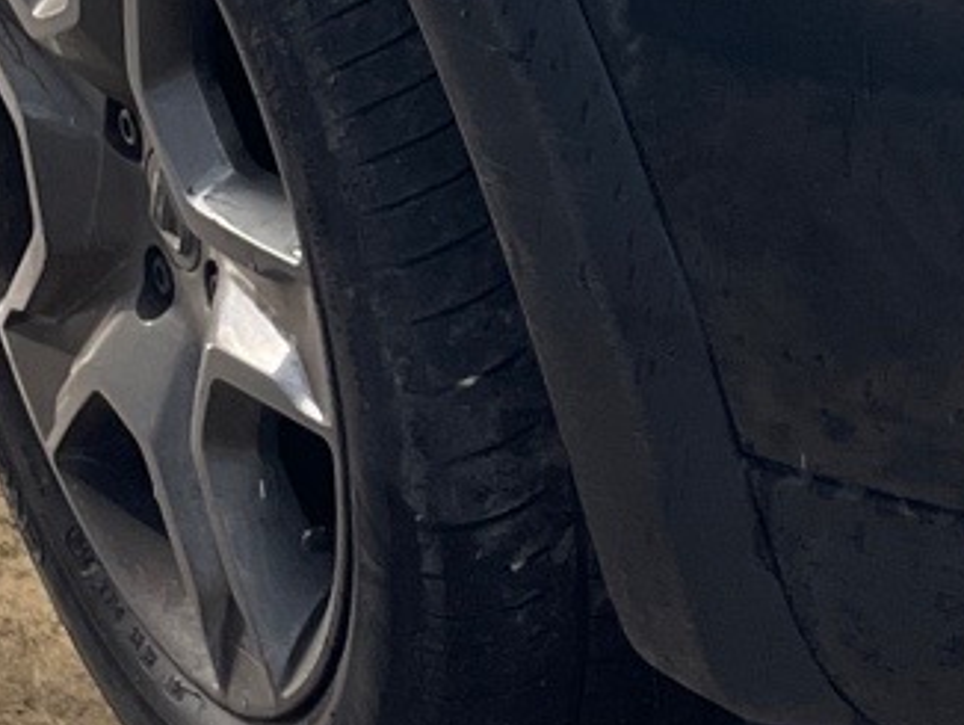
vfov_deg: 9.1
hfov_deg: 12.8
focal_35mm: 153
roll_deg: +7.8
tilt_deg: -17.5
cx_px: 819
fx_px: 4264
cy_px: -772
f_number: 1.6
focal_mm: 4.2
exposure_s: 1/807
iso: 32
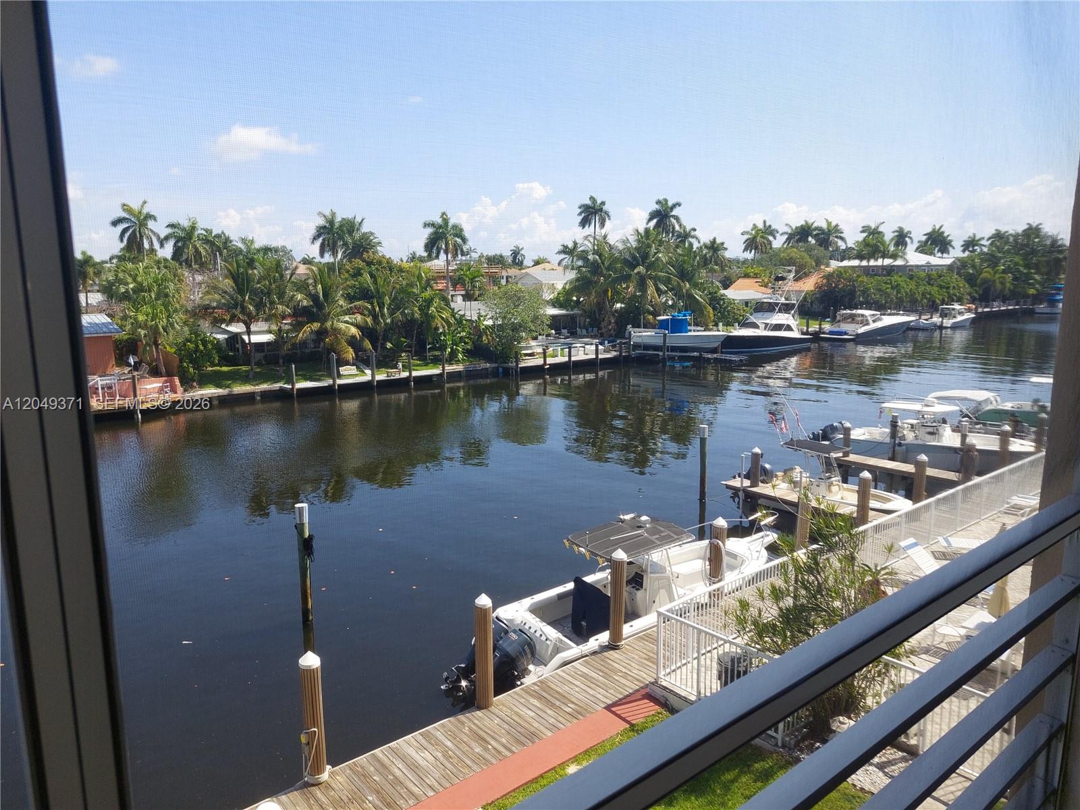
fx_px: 749
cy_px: 405
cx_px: 540
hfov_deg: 71.6
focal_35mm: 24
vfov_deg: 56.8
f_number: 1.8
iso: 40
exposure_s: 1/809
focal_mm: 5.23
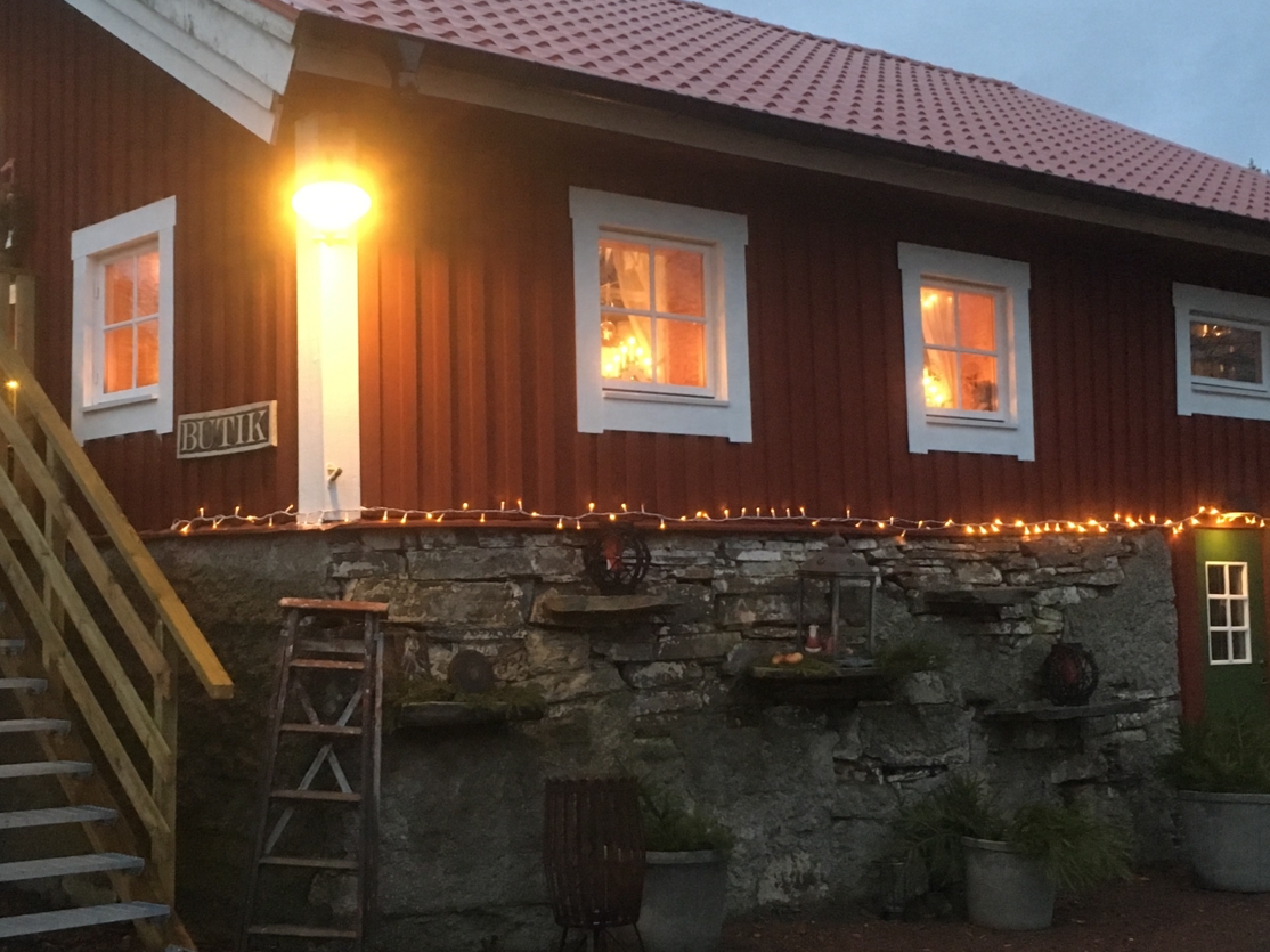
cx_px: 529
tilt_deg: +5.4
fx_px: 1834
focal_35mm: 50
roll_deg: +0.9
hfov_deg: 38.1
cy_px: 429
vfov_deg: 29.1
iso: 250
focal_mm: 4.15
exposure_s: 1/17
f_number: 2.2
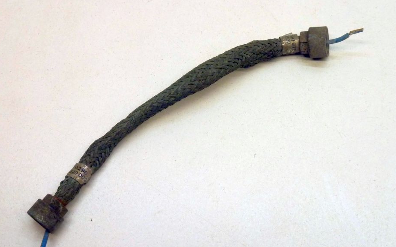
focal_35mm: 72
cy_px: 135
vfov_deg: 18.1
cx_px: 196
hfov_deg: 28.6
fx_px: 777
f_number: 4.1
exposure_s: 1/40
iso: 250
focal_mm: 11
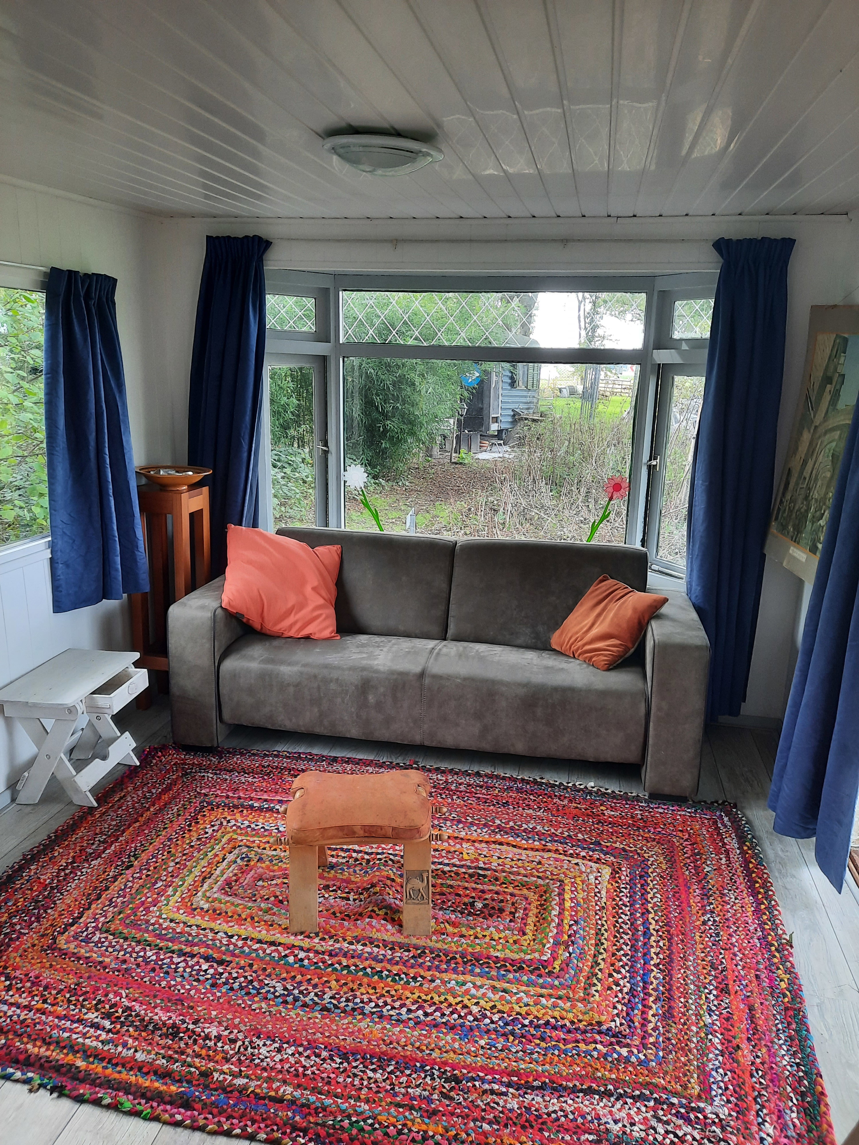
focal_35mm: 25
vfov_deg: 69.4
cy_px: 572
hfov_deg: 54.9
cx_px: 430
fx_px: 827
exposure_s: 1/50
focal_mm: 4.6
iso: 125
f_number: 2
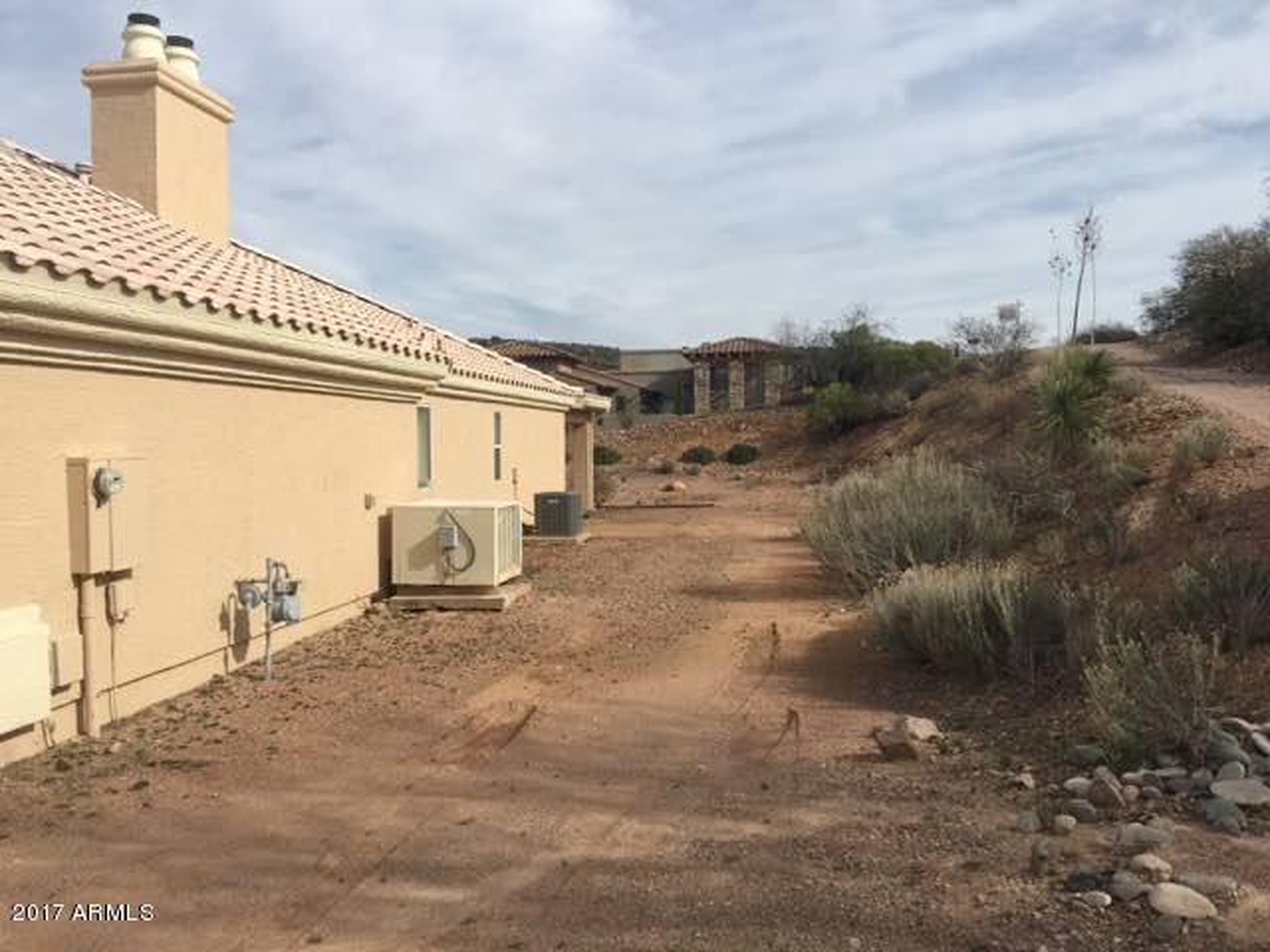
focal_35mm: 29
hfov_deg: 61.7
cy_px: 476
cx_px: 635
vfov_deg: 48.2
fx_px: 1064
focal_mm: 4.15
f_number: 2.2
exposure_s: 1/2639
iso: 32
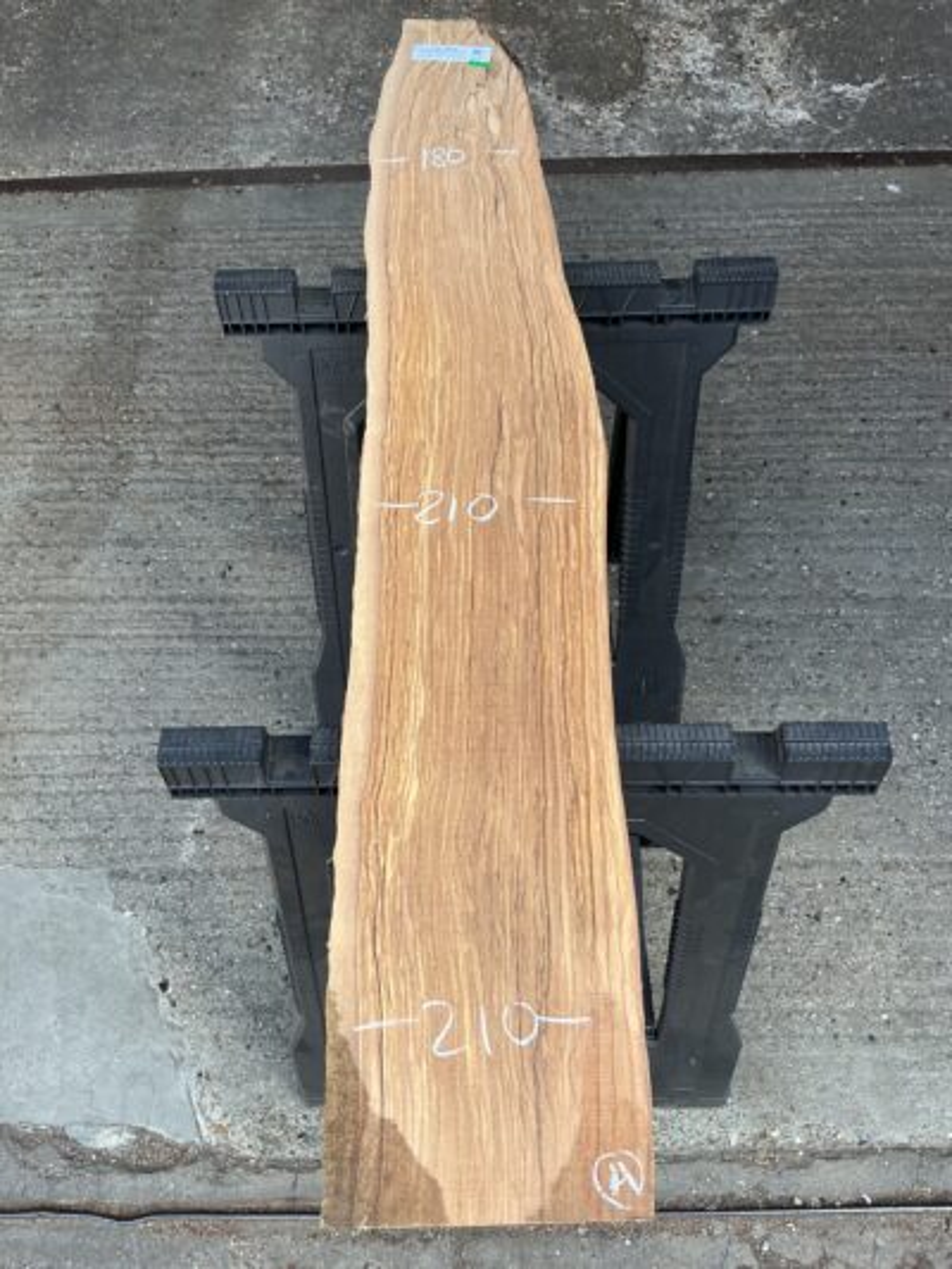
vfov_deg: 61.6
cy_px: 634
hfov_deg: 48.2
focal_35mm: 29
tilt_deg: -61.7
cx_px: 476
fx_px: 1063
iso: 20
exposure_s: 1/120
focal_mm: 3
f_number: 1.8
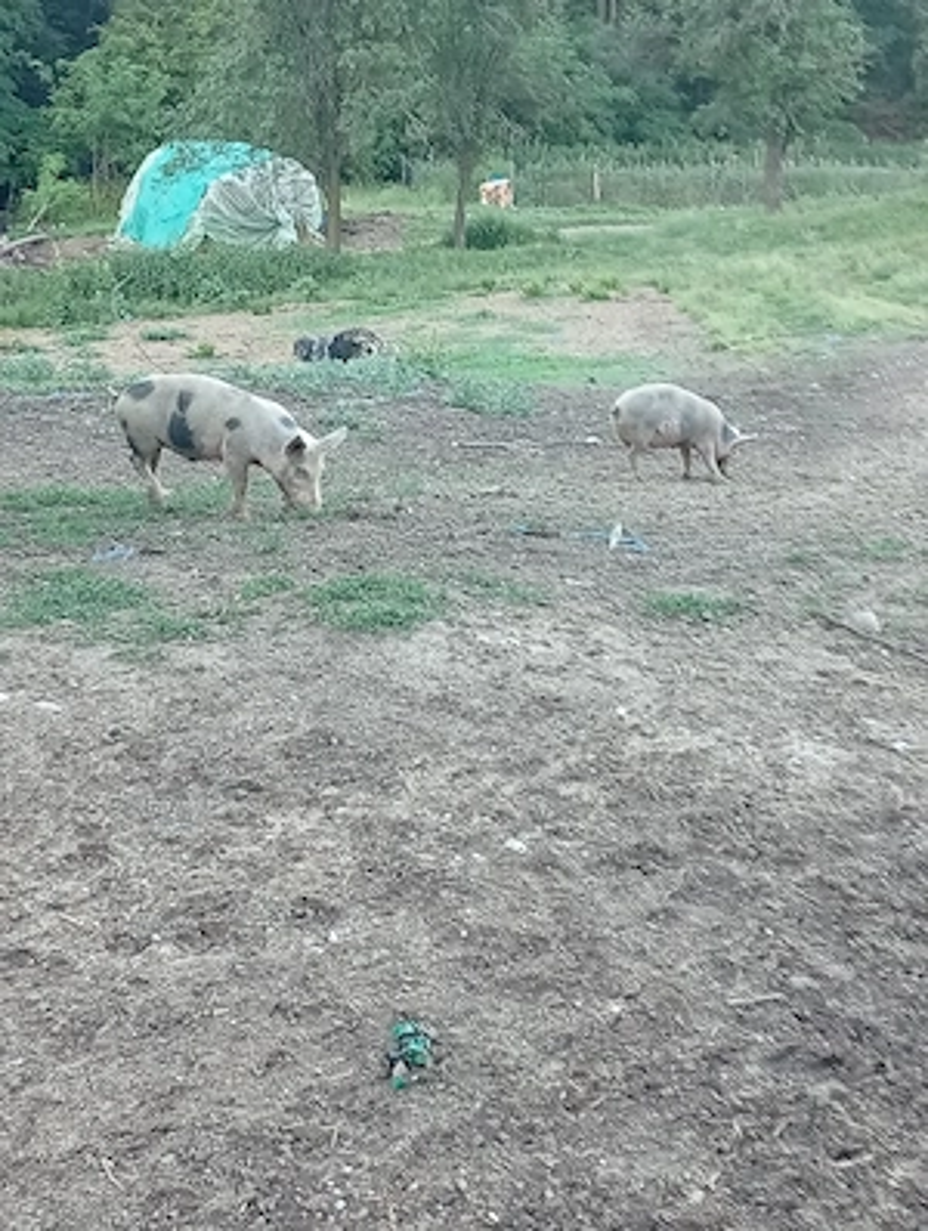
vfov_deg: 32.1
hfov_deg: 24.5
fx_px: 2138
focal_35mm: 60
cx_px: 464
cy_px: 616
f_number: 1.8
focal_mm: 3.98
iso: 160
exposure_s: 1/50.3
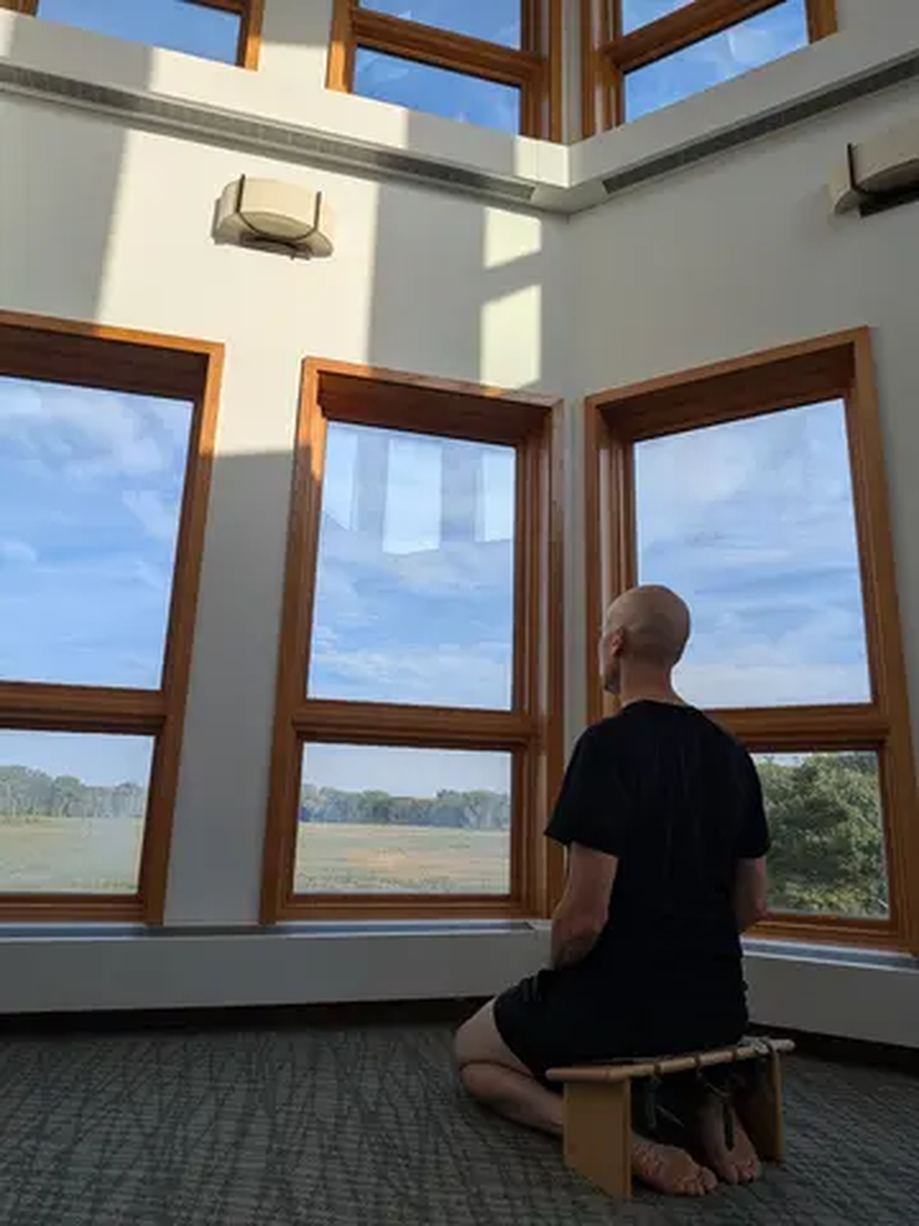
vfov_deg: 79.0
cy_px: 613
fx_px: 743
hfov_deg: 63.4
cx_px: 460
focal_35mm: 21
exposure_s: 1/998
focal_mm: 2.74
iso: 53
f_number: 2.2
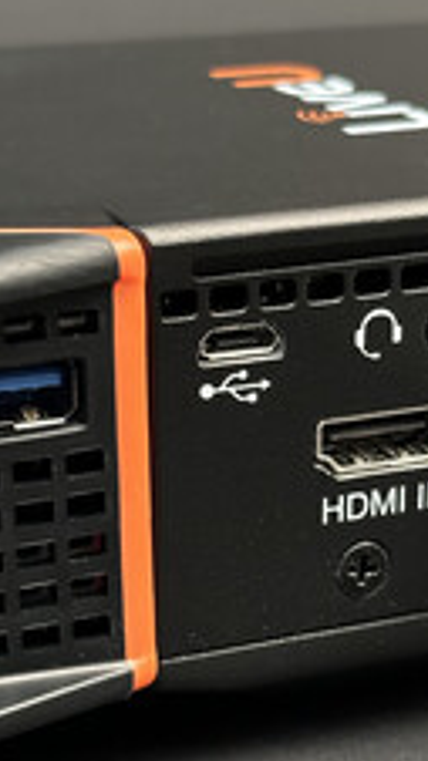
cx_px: 307
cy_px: 451
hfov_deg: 11.8
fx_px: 2059
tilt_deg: -18.4
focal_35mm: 102
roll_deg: -1.2
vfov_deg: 20.9
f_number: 1.78
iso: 500
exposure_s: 1/30
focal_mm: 6.86
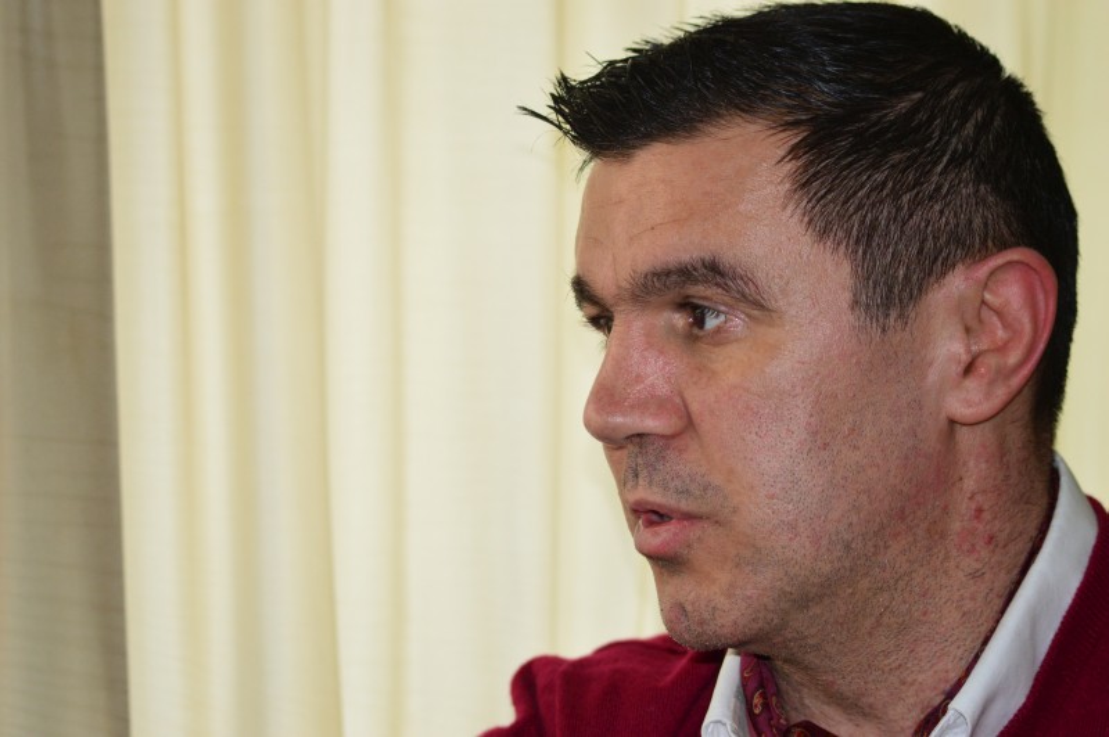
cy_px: 368
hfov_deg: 19.5
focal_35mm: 105
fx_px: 3232
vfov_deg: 13.0
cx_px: 554
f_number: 4
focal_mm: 70
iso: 800
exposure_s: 1/200
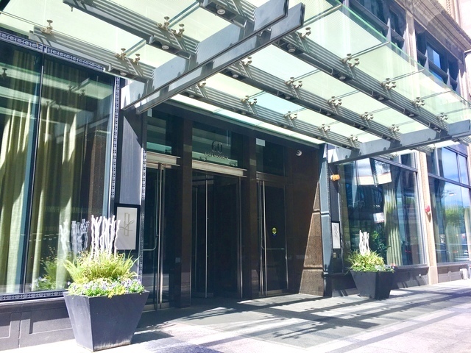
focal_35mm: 29
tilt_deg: +11.5
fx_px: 395
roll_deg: +0.8
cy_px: 176
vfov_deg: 48.2
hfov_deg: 61.7
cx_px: 236
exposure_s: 1/686
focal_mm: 4.15
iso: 25
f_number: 2.2
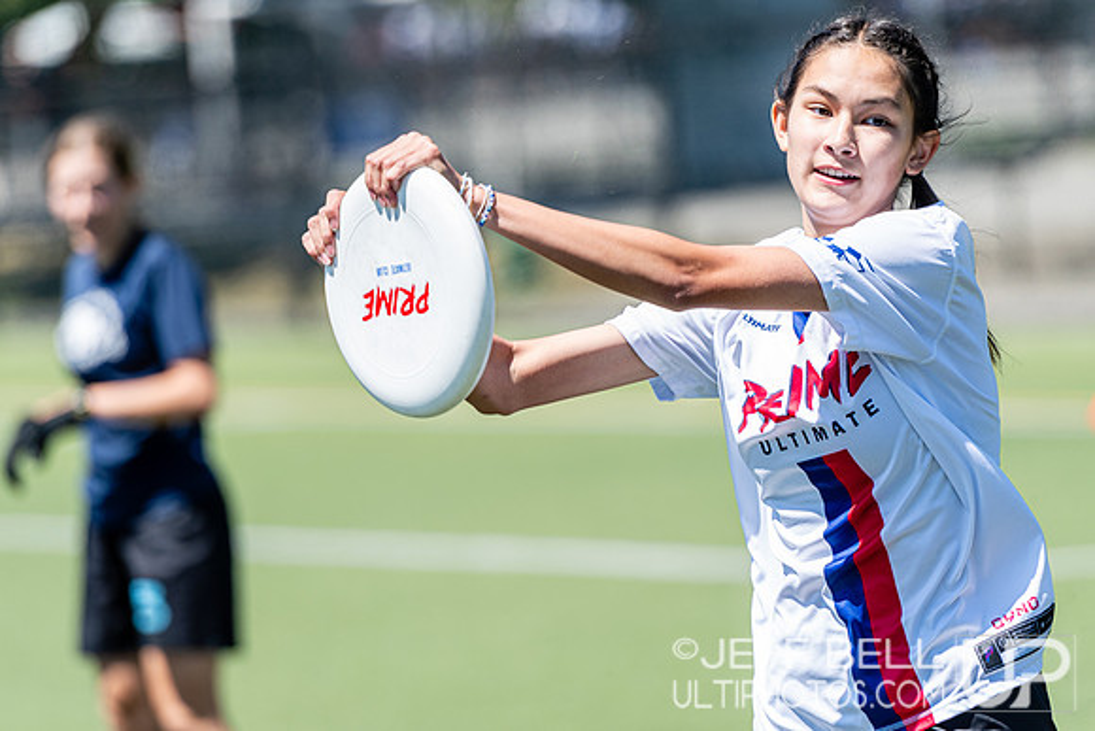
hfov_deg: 6.9
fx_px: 9127
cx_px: 548
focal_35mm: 300
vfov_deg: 4.6
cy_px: 366
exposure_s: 1/1000
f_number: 3.2
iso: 100
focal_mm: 200
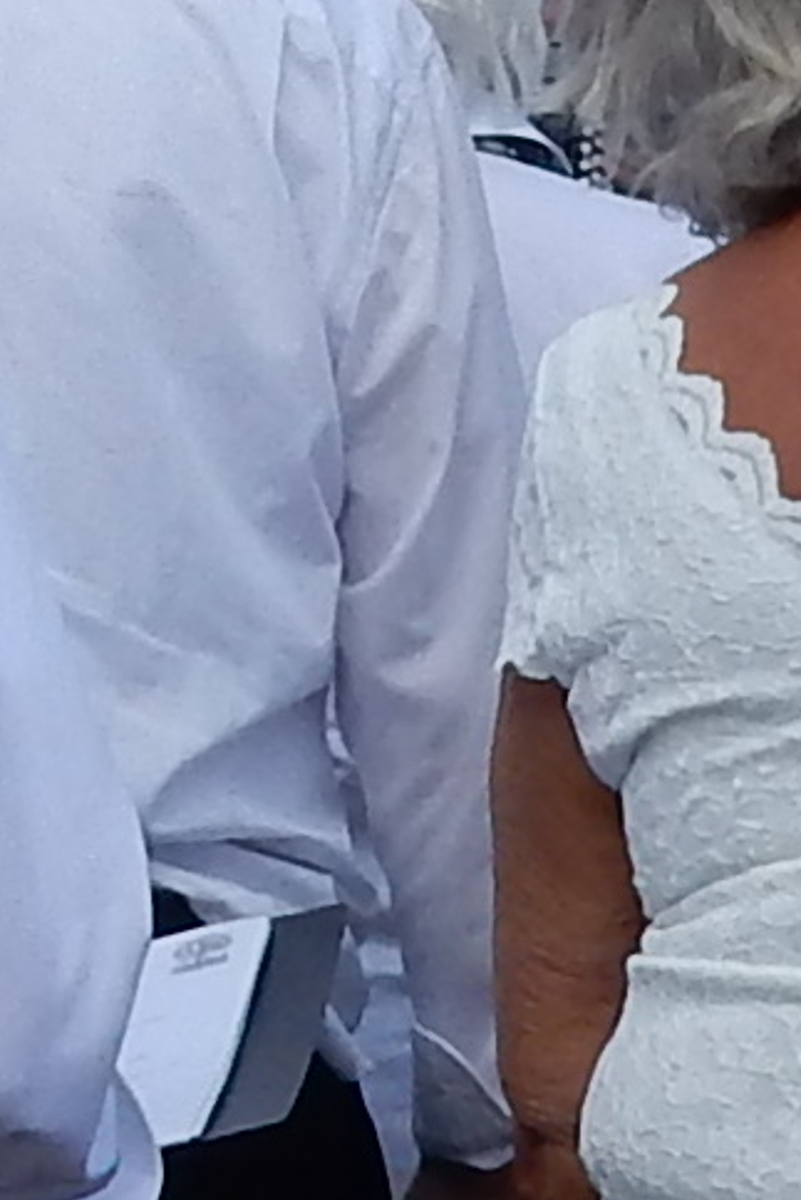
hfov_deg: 4.6
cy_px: -52
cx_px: -216
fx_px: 9905
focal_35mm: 297
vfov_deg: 6.9
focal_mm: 5.4
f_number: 4
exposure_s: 1/1000
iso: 125
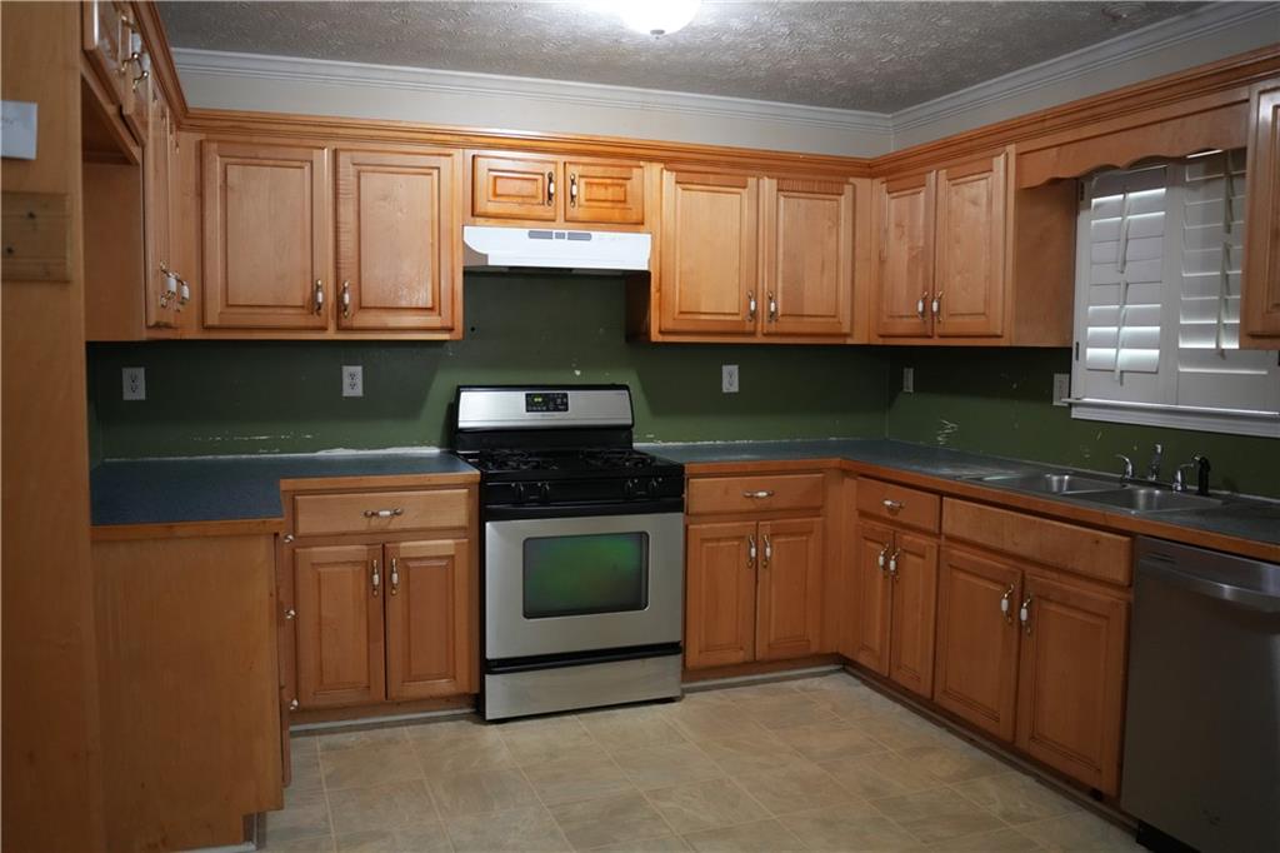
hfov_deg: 65.5
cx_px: 640
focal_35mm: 28
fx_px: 995
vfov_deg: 46.4
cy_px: 426
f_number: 2.8
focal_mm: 28
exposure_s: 1/160
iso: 4000
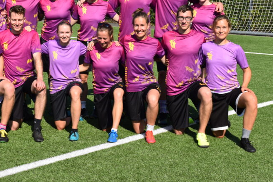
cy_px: 43
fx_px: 628
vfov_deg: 16.4
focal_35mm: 83
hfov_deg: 24.3
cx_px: 77
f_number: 8
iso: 100
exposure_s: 1/250
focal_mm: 35
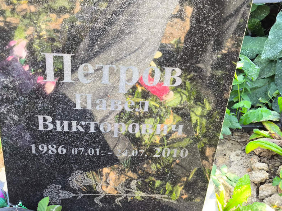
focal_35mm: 51
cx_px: 139
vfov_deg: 28.6
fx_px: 415
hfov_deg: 37.5
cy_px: 104
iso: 80
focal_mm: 4.71
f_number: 1.7
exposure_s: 1/100
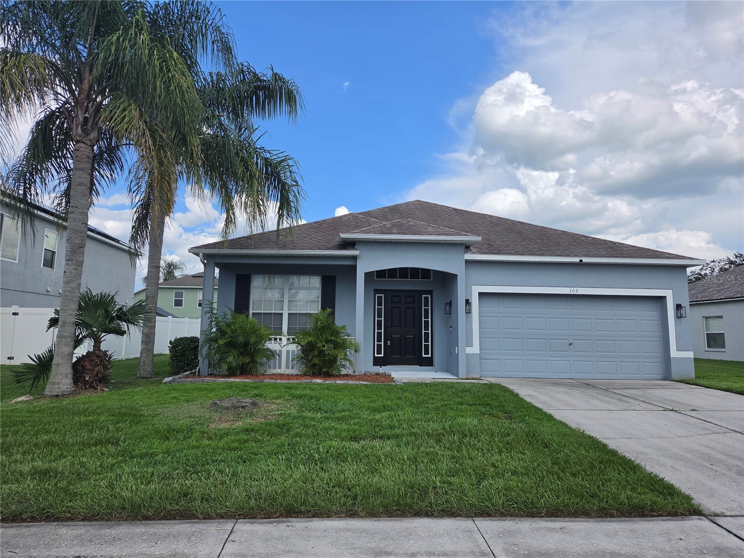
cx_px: 372
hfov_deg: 73.9
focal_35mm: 23
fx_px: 494
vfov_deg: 58.9
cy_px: 279
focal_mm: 5.4
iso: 80
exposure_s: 1/6116
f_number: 1.8
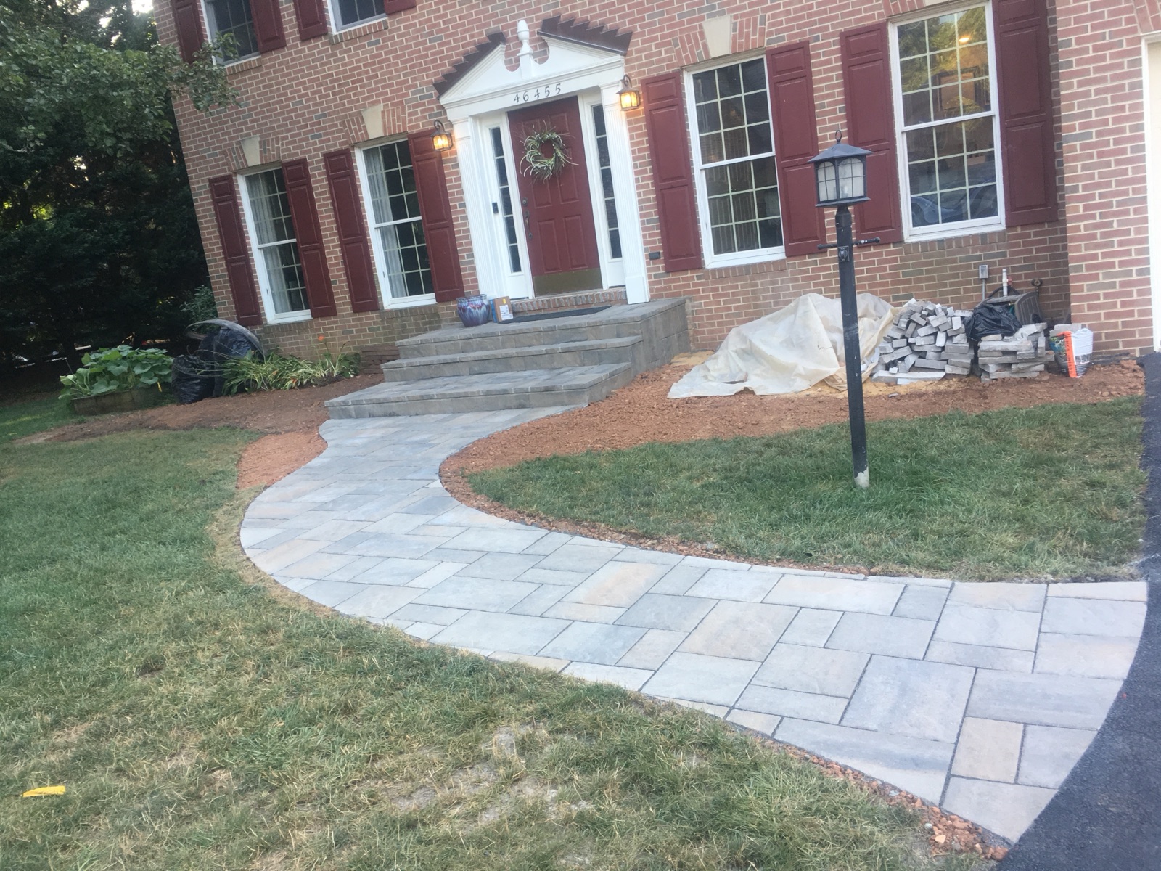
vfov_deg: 48.2
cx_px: 580
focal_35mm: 29
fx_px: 973
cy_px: 436
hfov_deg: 61.7
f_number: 2.2
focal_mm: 4.15
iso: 32
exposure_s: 1/120
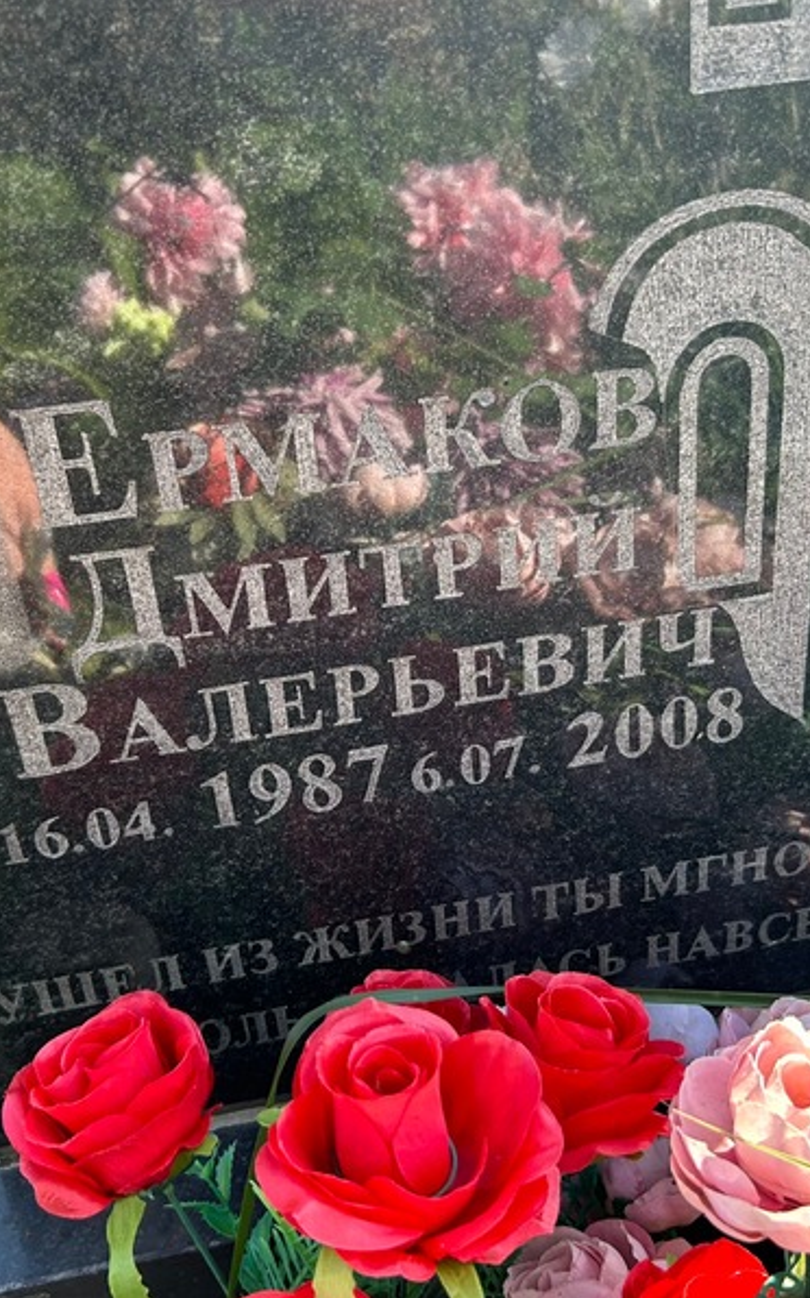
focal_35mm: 37
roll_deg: +8.3
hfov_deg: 34.4
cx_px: 405
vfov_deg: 52.8
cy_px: 649
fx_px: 1308
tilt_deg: -33.5
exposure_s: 1/277
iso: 50
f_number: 1.5
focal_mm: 5.7
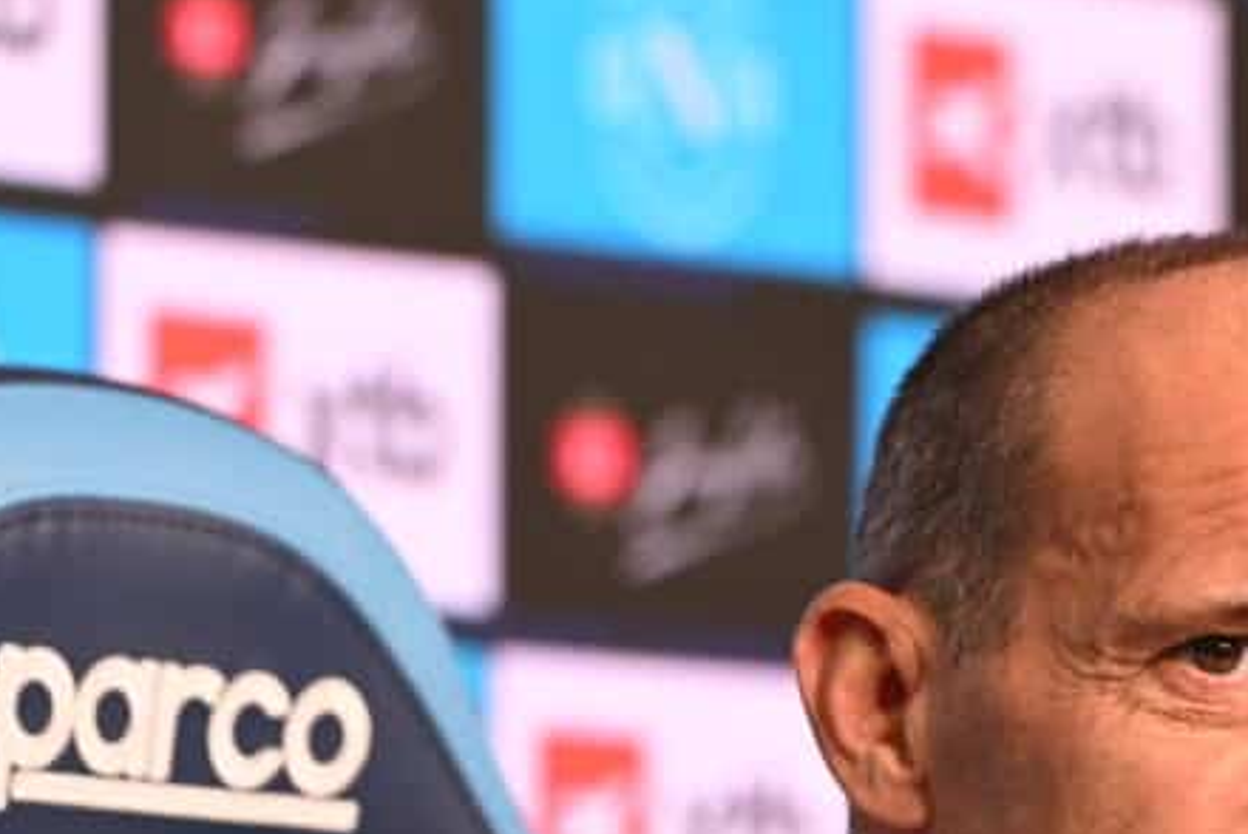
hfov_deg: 4.4
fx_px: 16130
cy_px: 867
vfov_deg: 3.0
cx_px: 891
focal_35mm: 465
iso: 3200
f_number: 4.5
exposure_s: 1/320
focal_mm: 200
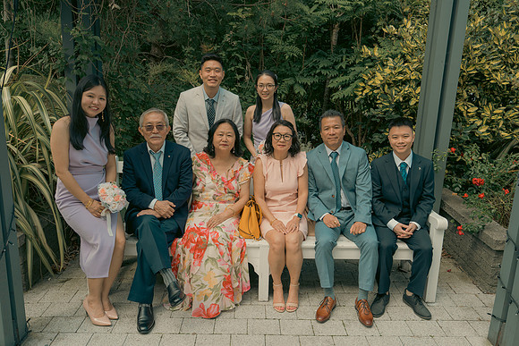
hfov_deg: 61.9
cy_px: 173
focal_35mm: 30
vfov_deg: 43.6
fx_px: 433
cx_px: 260
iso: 125
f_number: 5
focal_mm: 30
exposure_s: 1/160
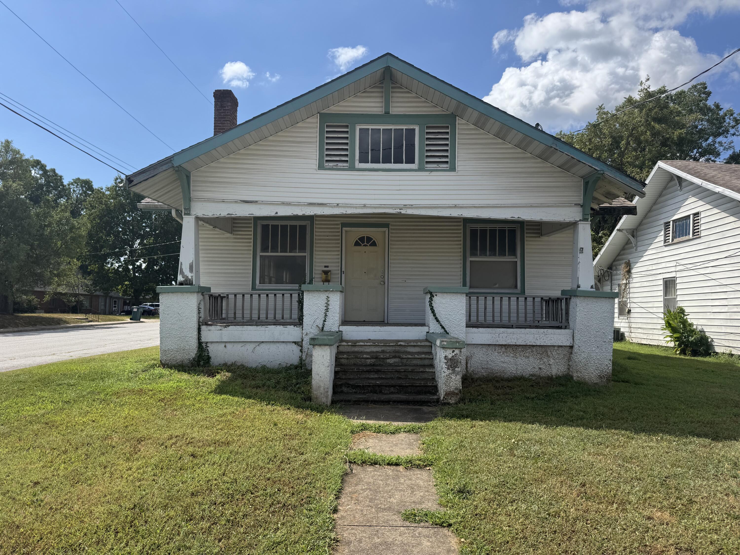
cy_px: 278
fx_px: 513
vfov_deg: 56.8
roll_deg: +0.2
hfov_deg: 71.6
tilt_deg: +4.6
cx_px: 370
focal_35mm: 24
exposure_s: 1/5348
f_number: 1.78
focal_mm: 6.76
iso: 80
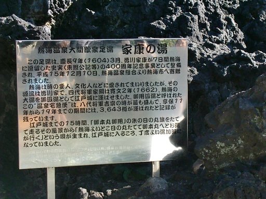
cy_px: 100
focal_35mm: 112
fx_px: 861
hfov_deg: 17.6
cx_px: 133
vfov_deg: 13.2
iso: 400
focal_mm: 19.6
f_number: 5.8
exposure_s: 1/500
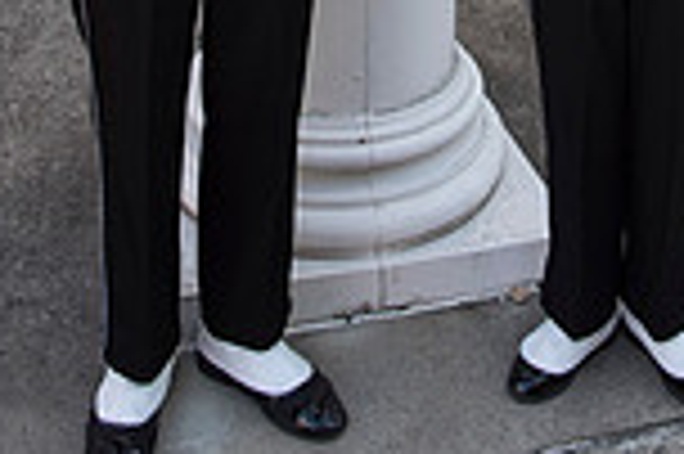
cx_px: 396
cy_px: -391
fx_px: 1348
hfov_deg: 28.4
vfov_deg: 15.9
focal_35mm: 71
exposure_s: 1/800
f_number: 3.5
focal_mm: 24
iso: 320
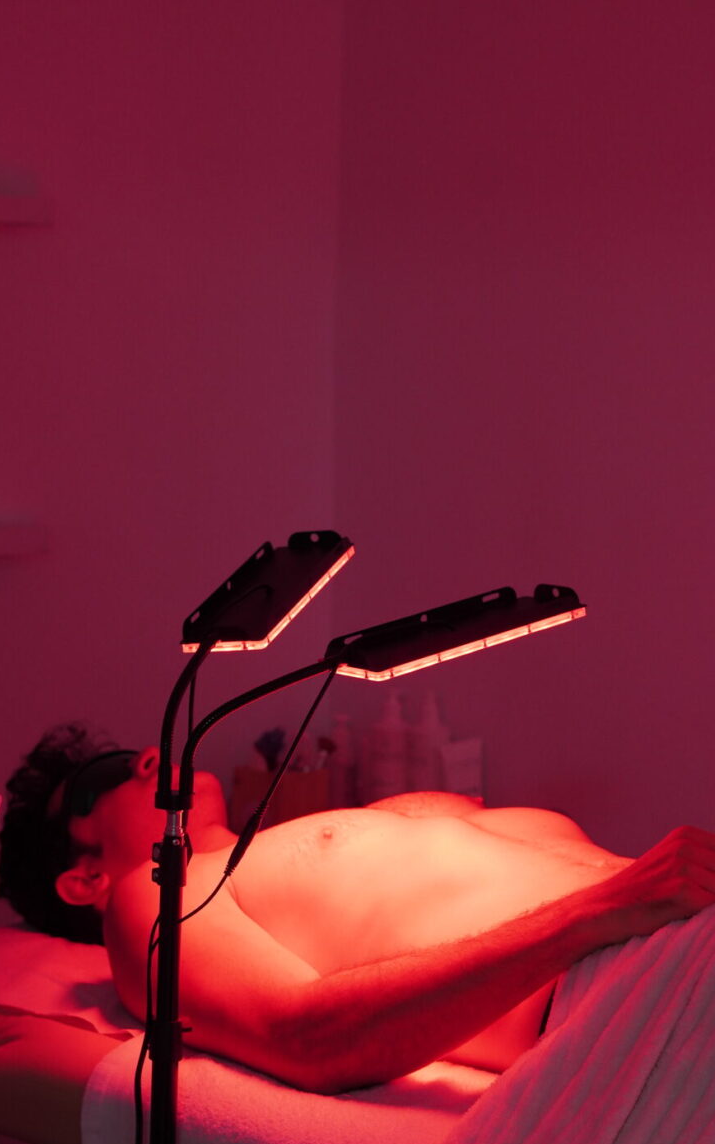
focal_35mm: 77
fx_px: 2401
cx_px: 363
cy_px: 575
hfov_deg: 16.9
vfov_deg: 26.8
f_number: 4
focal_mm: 50
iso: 1000
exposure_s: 1/160
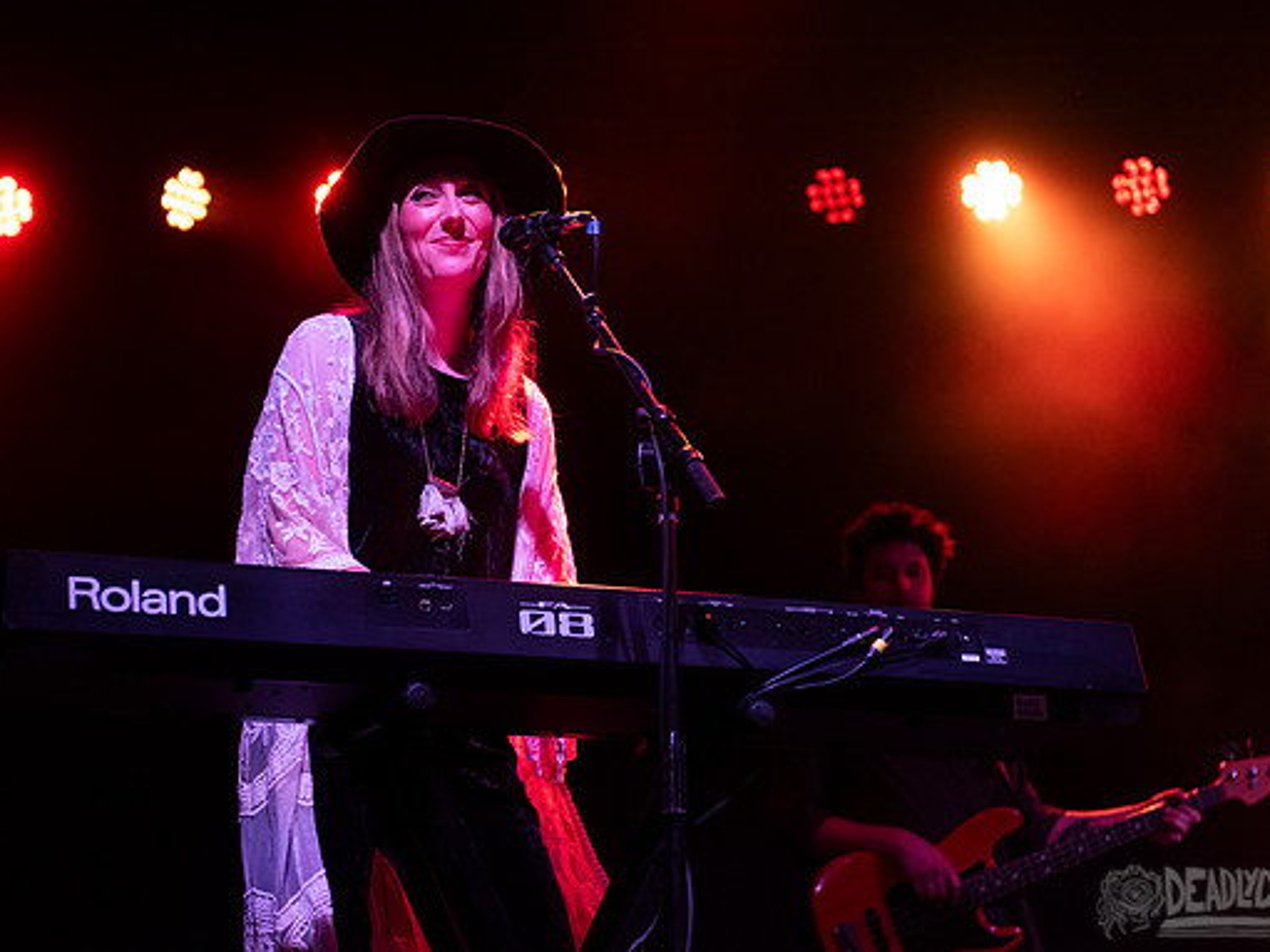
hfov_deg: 21.5
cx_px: 564
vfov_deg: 16.2
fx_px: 3338
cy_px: 382
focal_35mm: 91
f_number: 3.5
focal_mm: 70
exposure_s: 1/500
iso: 2500
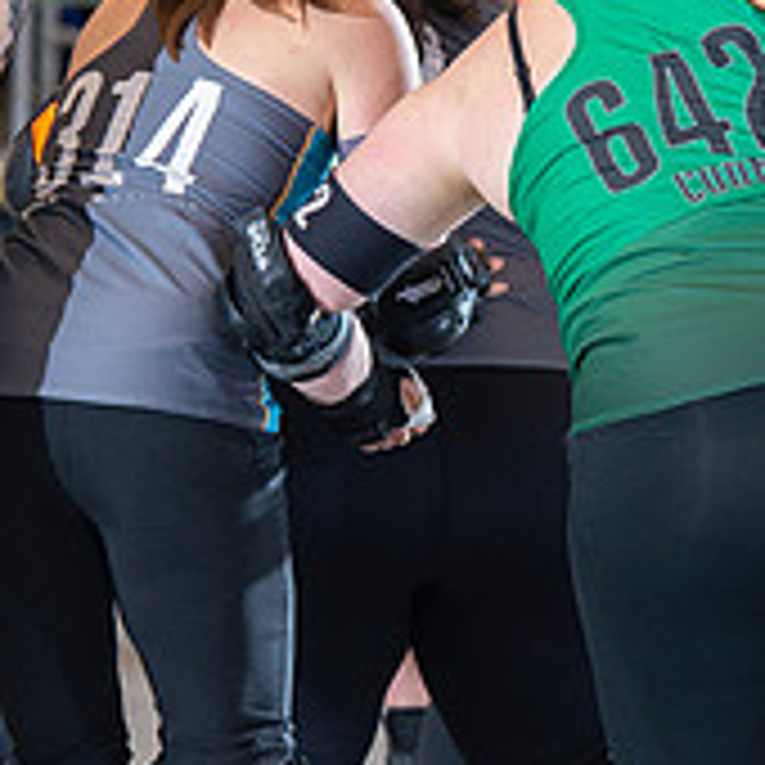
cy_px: 421
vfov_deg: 4.0
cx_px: 612
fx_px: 10901
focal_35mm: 436
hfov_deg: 4.0
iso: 640
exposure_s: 1/160
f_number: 5.6
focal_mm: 150
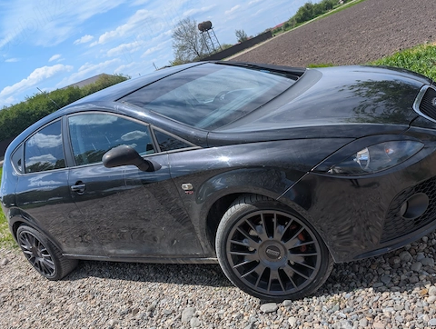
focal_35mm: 30
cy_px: 162
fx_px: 379
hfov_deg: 59.7
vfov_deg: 46.9
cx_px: 241
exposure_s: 1/1186
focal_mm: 6.9
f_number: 1.68
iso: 21
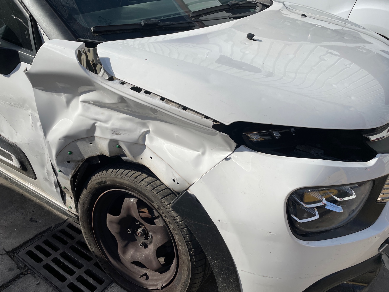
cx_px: 194
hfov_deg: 67.3
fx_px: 292
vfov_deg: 53.1
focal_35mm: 26
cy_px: 146
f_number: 1.6
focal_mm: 4.2
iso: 32
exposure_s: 1/6494
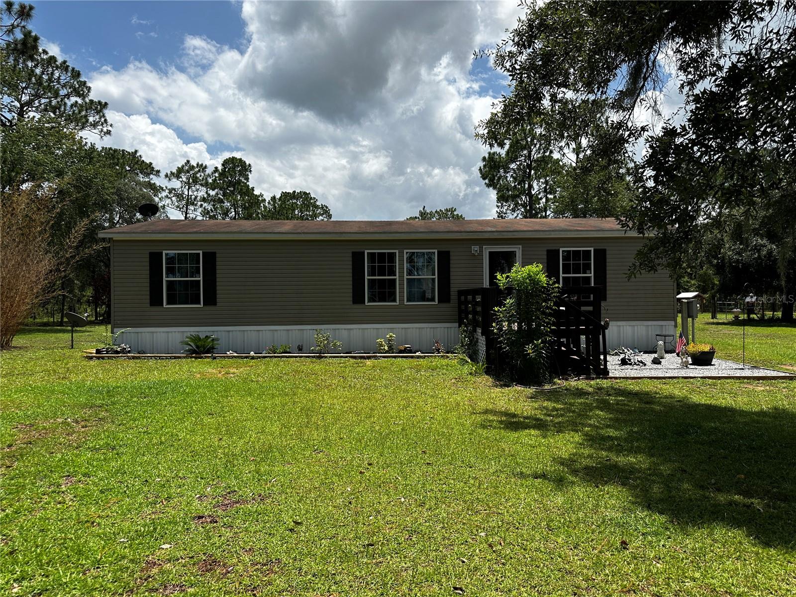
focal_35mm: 24
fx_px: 552
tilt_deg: -0.3
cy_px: 298
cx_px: 398
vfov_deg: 56.8
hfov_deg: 71.6
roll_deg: +0.8
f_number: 1.78
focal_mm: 6.86
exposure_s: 1/4545
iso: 80
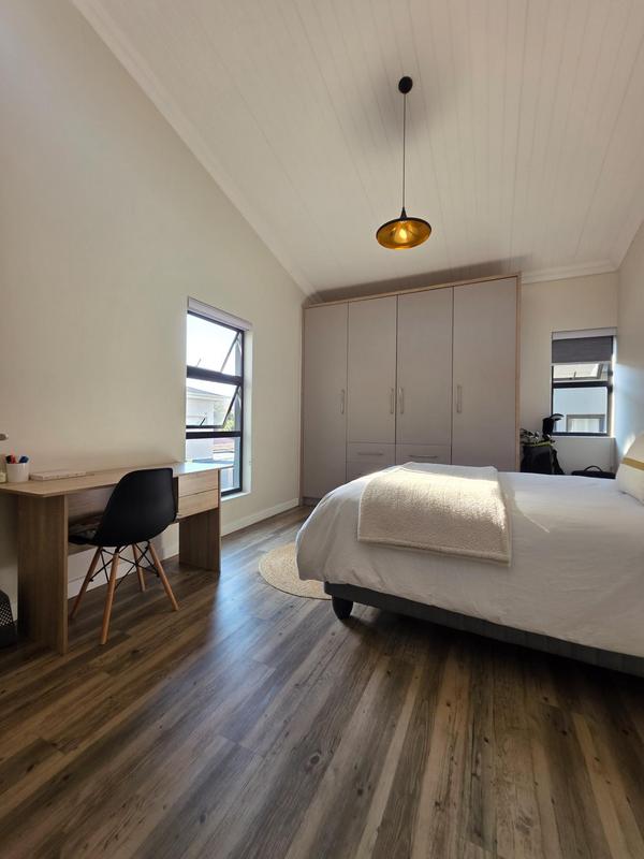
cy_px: 430
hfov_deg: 89.9
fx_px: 322
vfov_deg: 106.2
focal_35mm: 13
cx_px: 322
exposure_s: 1/100
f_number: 1.9
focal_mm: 2.2
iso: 40
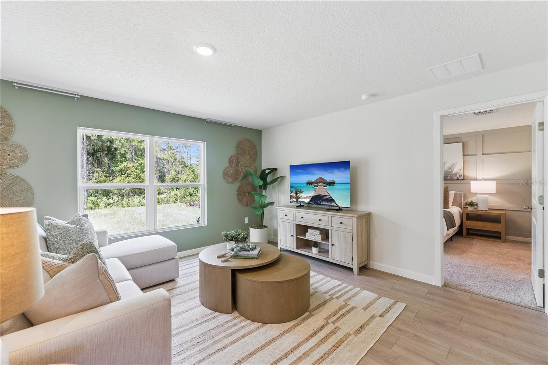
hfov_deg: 100.4
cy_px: 182
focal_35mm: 15
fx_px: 228
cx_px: 274
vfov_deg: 77.3
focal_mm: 10
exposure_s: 1/160
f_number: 2.8
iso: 200
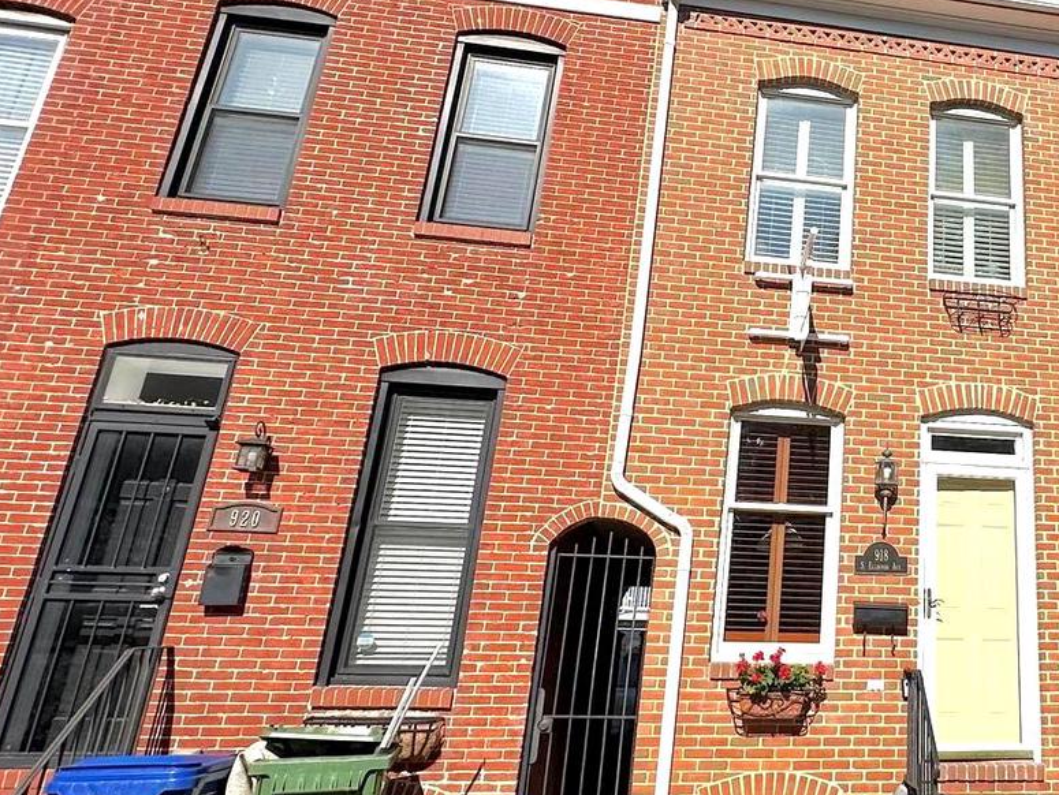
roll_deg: -0.9
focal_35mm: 26
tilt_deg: +21.4
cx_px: 862
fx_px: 796
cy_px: 301
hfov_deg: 61.2
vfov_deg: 52.6
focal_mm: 2.22
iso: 50
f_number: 2.2
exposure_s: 1/3205
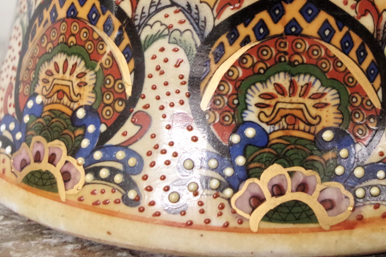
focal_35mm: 74
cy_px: 42
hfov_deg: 27.2
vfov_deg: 18.2
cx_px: 257
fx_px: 793
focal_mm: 18
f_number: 3.5
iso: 3200
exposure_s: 1/50
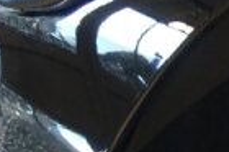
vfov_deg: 11.3
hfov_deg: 16.7
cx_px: 298
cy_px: 232
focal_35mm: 116
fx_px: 737
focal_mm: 4.58
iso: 500
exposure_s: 1/25
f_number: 1.8
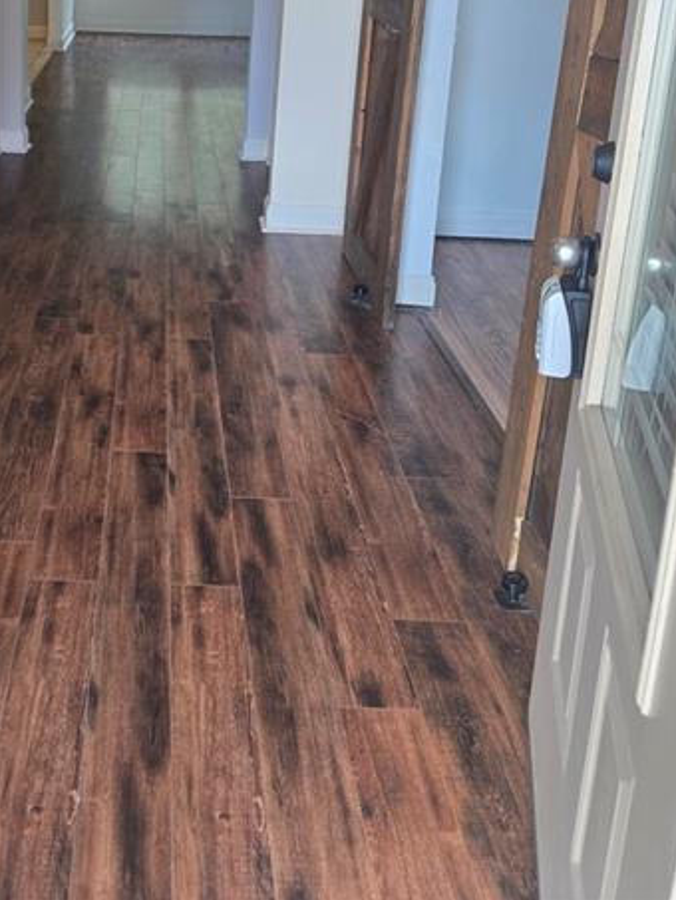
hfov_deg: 35.7
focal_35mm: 39
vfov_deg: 44.7
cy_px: 141
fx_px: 1015
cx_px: 139
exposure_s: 1/120
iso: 100
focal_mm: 5.4
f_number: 1.8
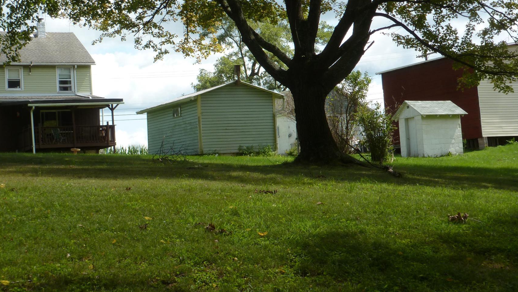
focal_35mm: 68
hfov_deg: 30.9
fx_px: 934
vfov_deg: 17.7
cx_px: 216
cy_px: 104
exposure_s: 1/400
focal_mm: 9.4
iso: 100
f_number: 4.3
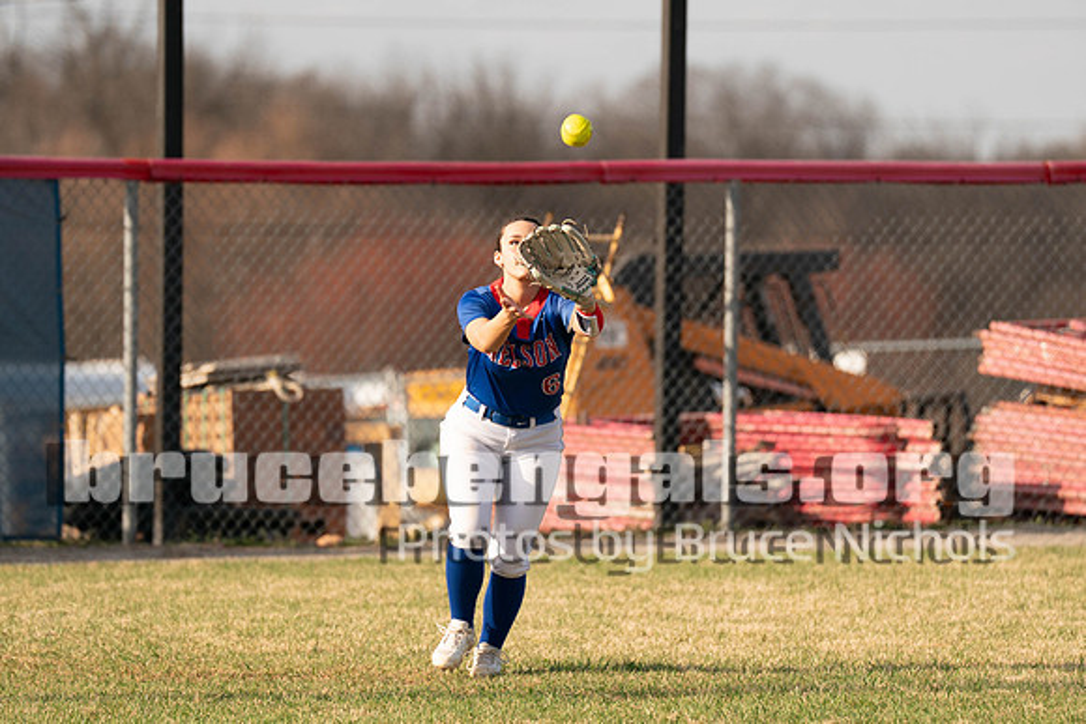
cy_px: 318
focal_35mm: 349
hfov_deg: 5.9
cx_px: 561
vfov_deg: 3.9
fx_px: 10531
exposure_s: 1/2000
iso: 200
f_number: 2.8
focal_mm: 200
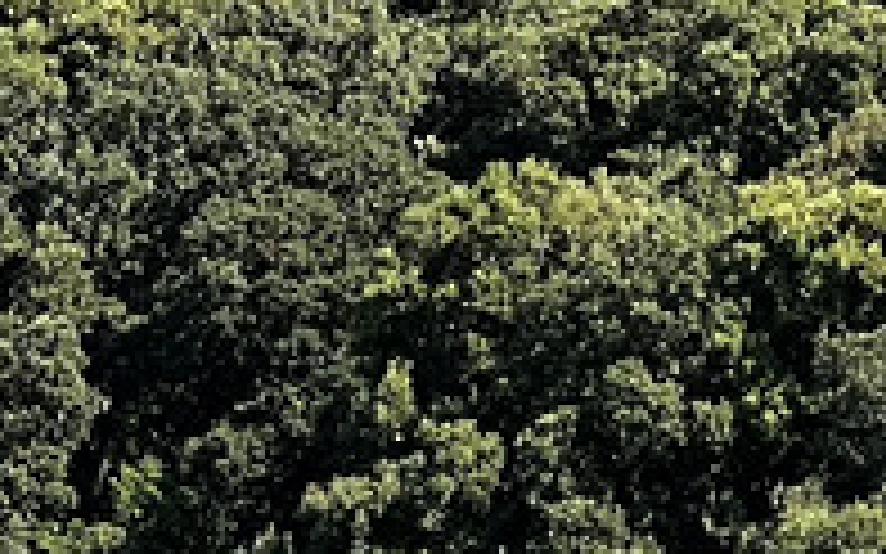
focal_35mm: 496
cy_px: 207
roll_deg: -1.7
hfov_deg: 4.2
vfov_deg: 2.6
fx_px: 11973
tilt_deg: +6.7
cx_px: -220
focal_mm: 9
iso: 32
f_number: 2.8
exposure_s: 1/392
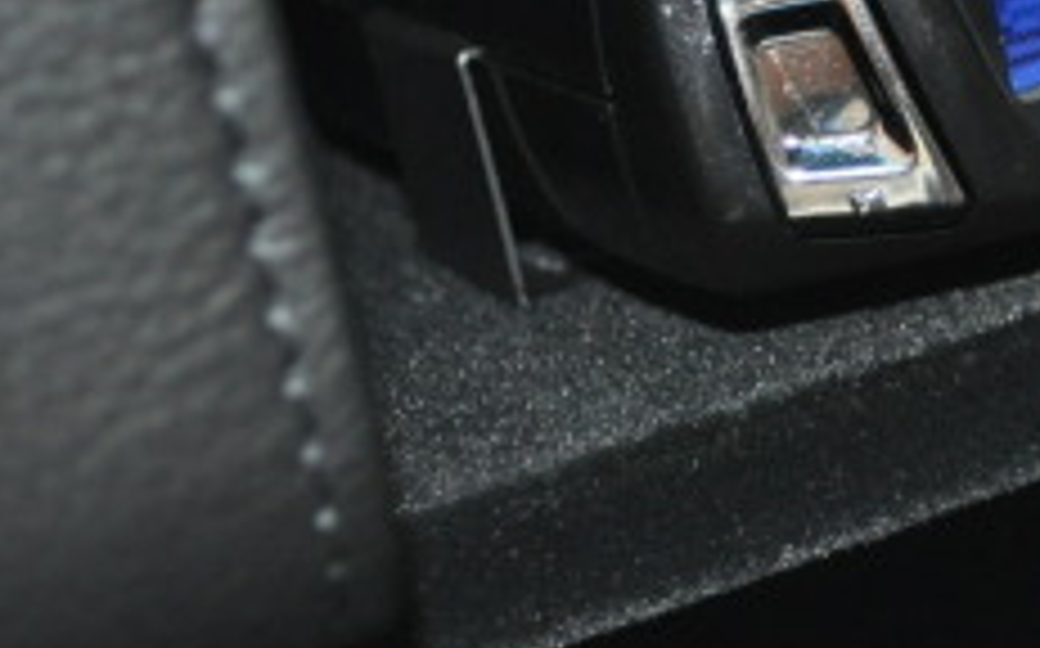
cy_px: -16
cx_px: 1400
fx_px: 4985
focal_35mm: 176
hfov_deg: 11.6
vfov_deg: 7.4
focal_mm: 36
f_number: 5
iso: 800
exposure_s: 1/60
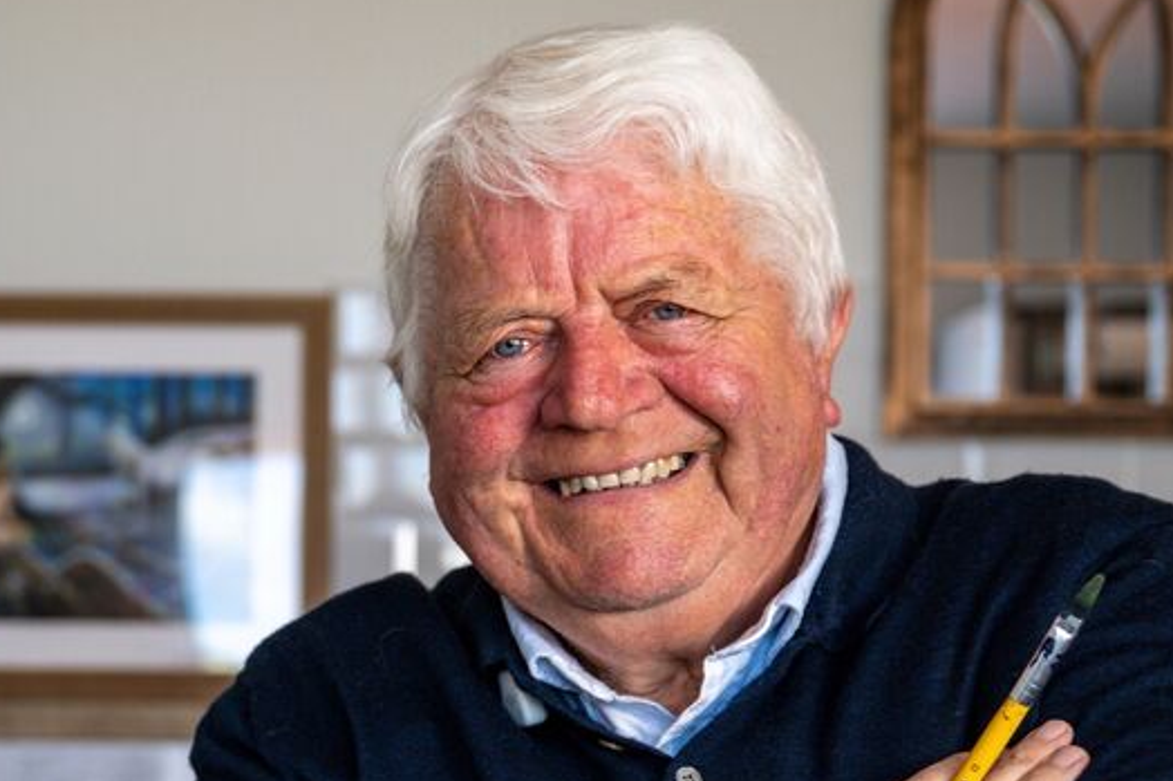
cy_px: 649
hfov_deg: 23.1
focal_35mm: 87
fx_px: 2834
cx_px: 240
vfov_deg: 15.6
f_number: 3.2
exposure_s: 1/125
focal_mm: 38
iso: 400
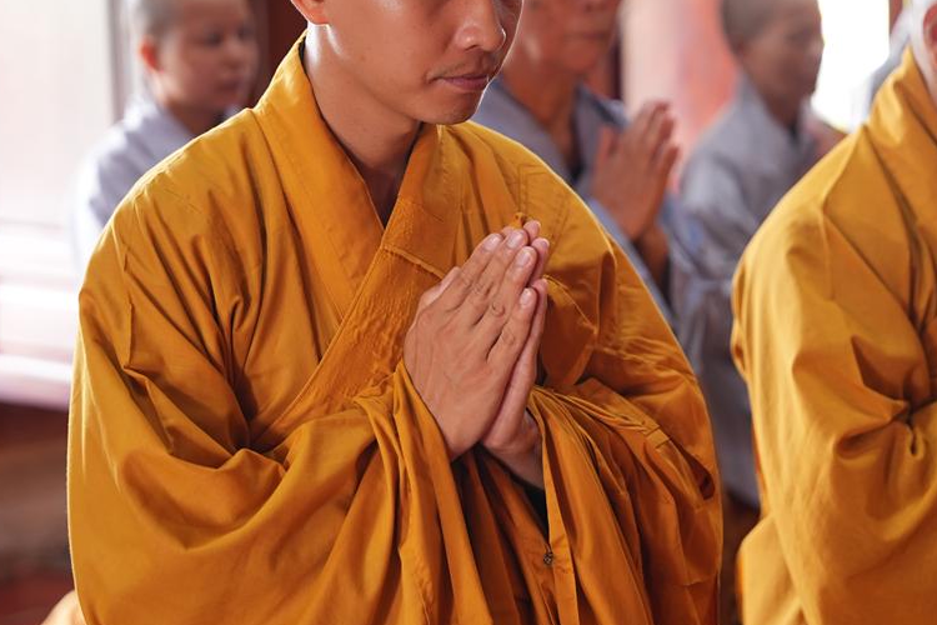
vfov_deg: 12.2
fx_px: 2915
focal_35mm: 112
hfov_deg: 18.2
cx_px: 613
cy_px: 214
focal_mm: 70
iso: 400
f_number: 2.8
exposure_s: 1/50
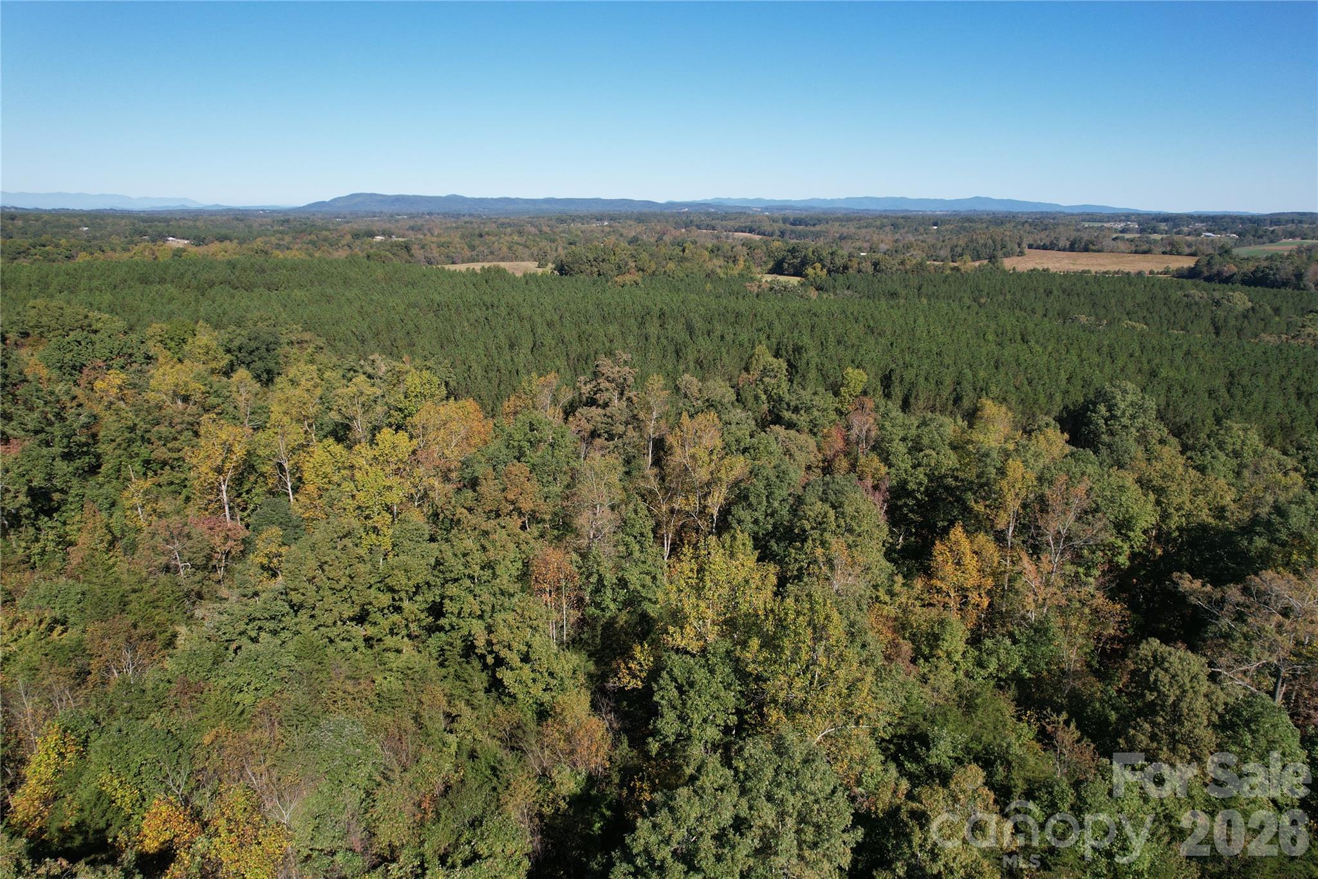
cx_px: 659
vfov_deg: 57.2
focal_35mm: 22
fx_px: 805
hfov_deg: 78.6
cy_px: 440
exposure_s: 1/2000
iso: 120
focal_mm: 8.38
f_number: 2.8
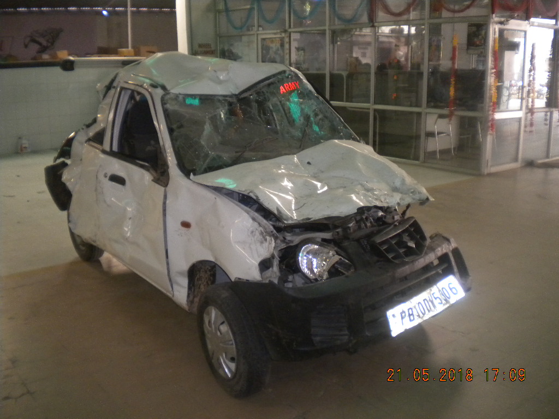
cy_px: 210
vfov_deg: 40.7
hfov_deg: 52.6
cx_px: 280
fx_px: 565
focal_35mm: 35
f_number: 3.1
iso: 400
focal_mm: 6.3
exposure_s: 1/30
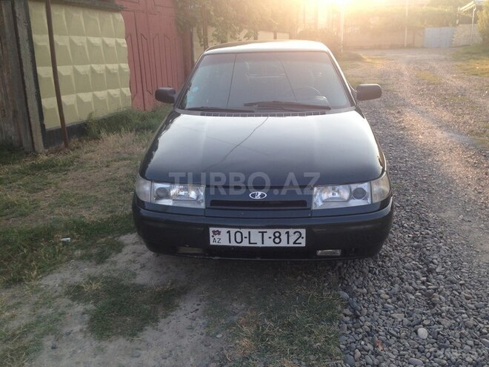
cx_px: 244
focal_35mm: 33
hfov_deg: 55.4
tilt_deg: -15.8
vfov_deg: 42.9
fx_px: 466
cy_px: 184
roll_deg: +0.8
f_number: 2.4
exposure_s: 1/192
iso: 50
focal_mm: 4.12
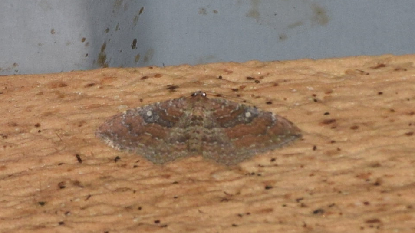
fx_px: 2431
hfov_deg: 9.8
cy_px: 122
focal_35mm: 221
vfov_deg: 5.5
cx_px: 207
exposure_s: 1/200
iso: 320
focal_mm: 140
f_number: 5.6
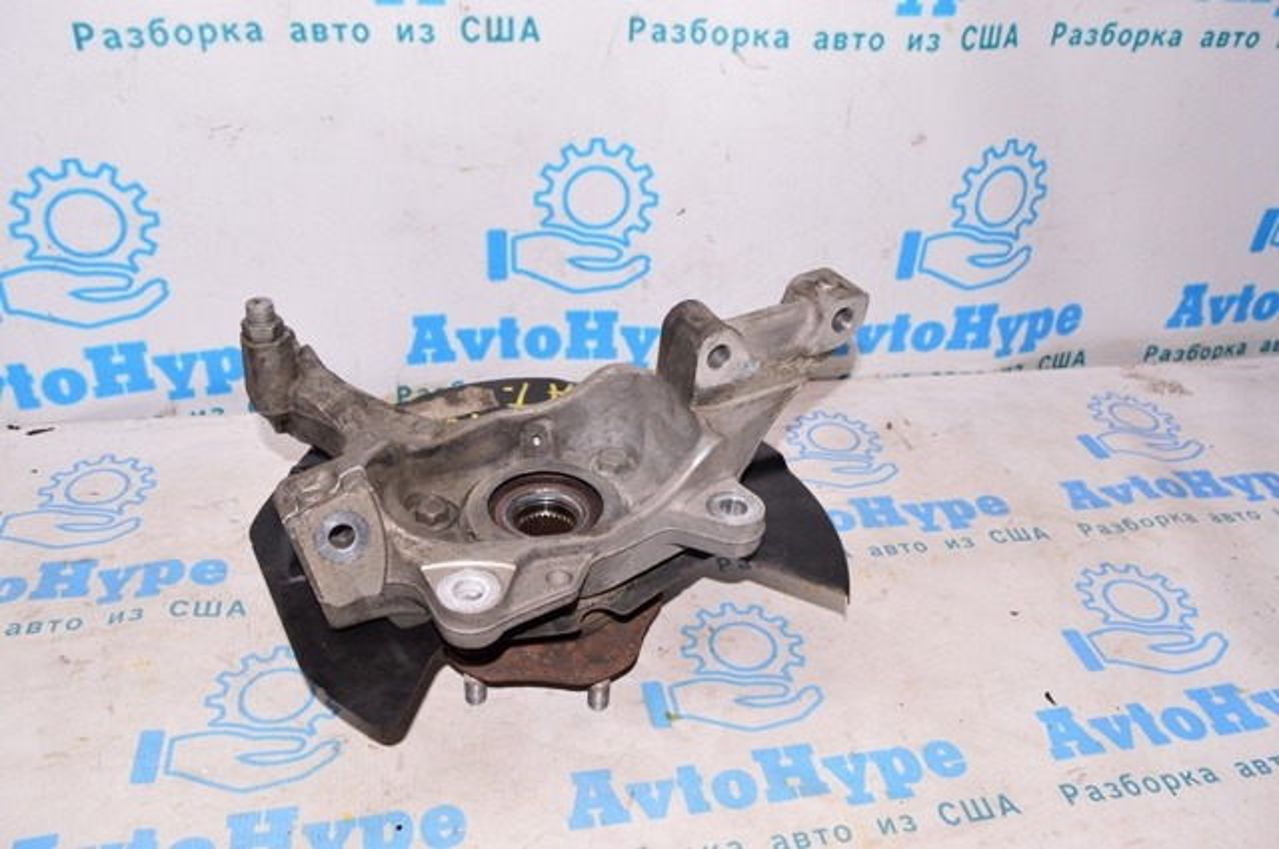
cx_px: 640
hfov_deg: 62.0
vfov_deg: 43.5
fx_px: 1064
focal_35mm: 30
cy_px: 424
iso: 1600
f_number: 8
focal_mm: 20
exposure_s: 1/200
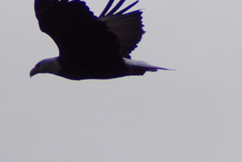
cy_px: 57
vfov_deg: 1.5
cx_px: 129
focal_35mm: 913
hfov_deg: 2.3
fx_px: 6142
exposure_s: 1/400
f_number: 7.1
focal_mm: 250
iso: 100
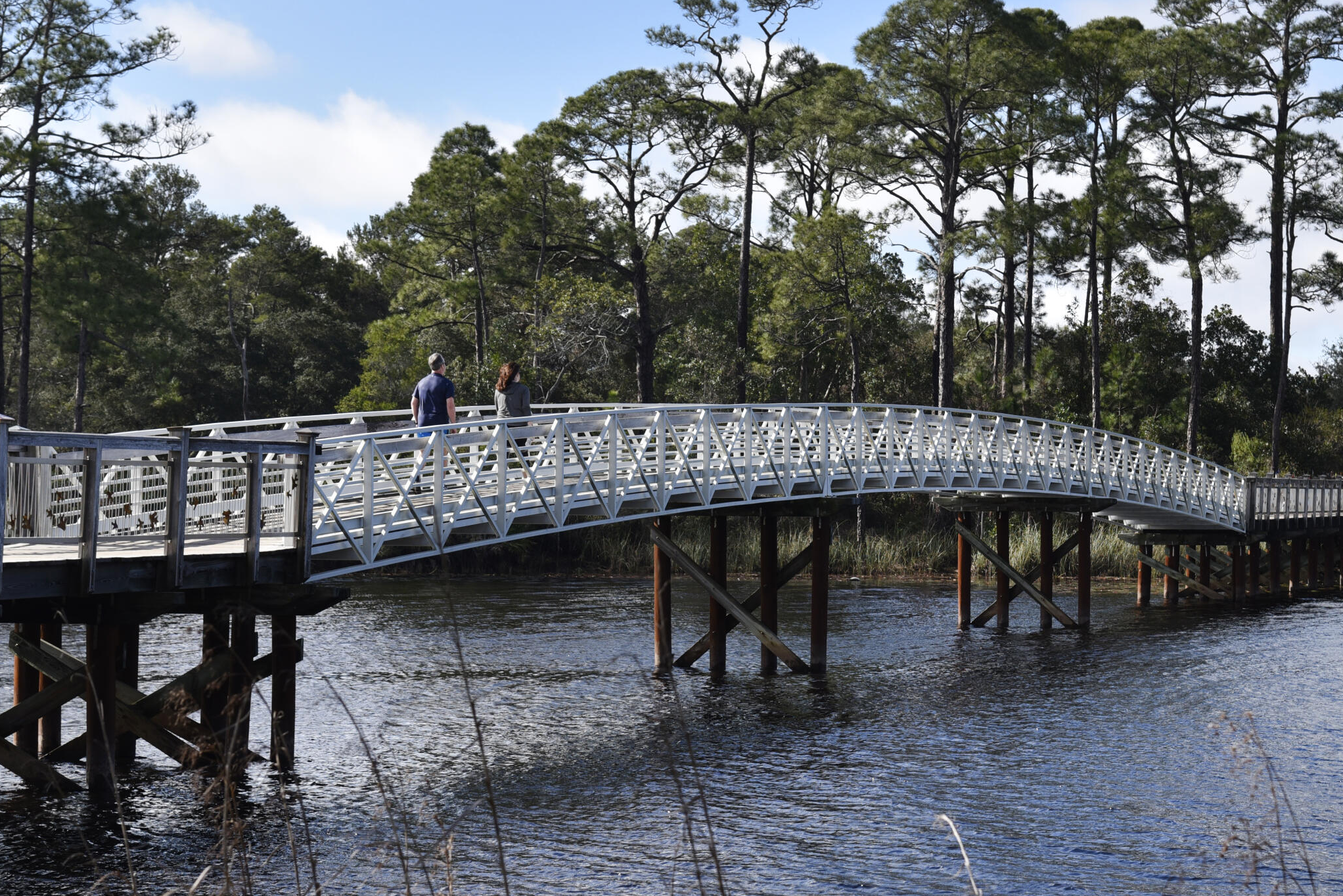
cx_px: 837
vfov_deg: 15.0
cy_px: 526
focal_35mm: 91
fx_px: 3396
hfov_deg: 22.3
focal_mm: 62
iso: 200
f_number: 6.3
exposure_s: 1/640
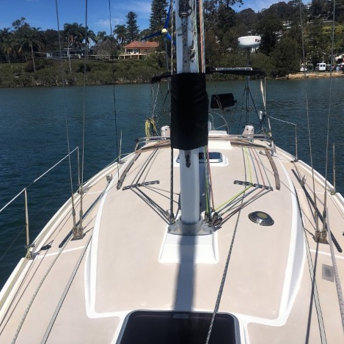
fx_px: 394
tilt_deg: -10.4
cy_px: 174
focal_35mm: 35
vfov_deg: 47.2
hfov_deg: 47.2
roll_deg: +0.5
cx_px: 171
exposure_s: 1/4049
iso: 25
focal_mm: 4.15
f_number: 2.2
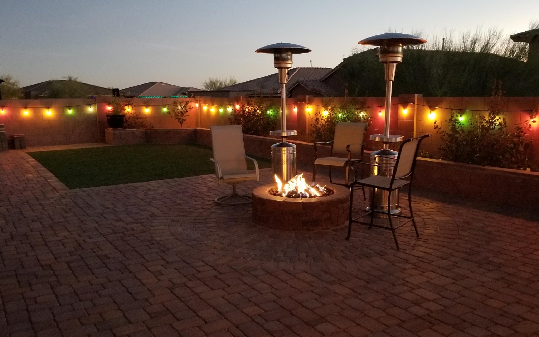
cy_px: 183
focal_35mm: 32
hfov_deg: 59.7
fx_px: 470
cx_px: 268
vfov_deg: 39.4
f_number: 1.7
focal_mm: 4.3
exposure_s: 1/10
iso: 640
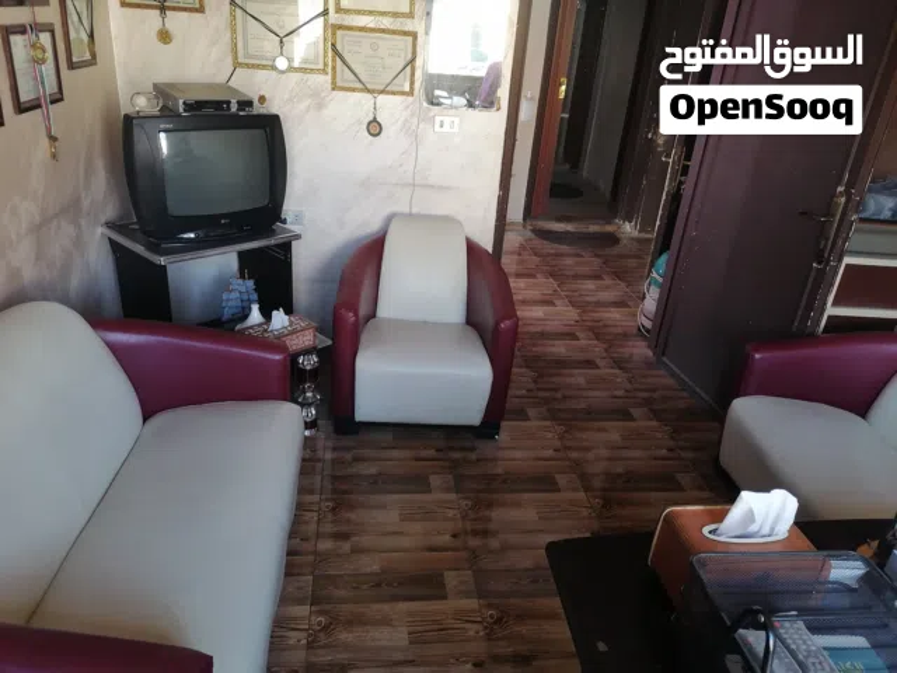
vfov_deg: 51.4
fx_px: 700
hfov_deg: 65.3
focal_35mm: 27
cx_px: 448
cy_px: 336
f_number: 1.8
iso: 320
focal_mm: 5.3
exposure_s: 1/25
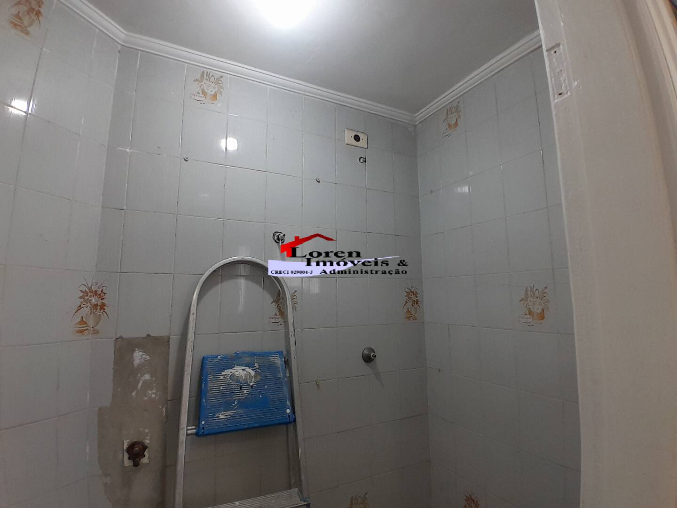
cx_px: 338
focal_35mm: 17
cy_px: 254
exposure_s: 1/40
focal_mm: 1.46
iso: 64
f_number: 2.2
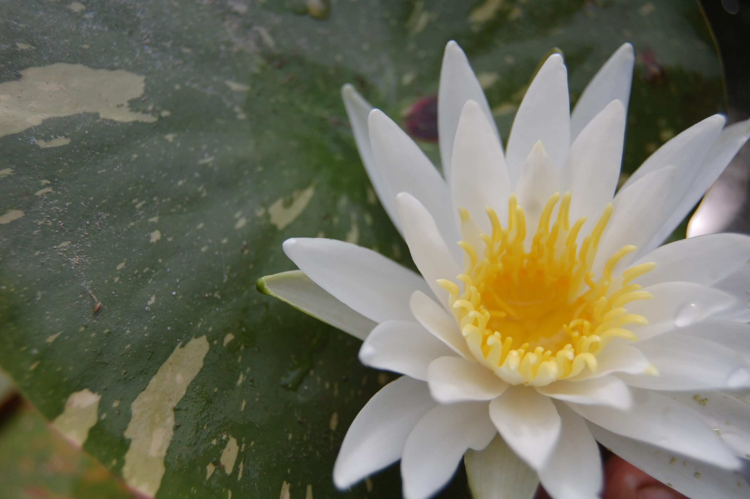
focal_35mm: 46
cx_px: 375
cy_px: 250
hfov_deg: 42.4
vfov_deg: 28.9
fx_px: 968
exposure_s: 1/800
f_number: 4.5
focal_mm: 31
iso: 200
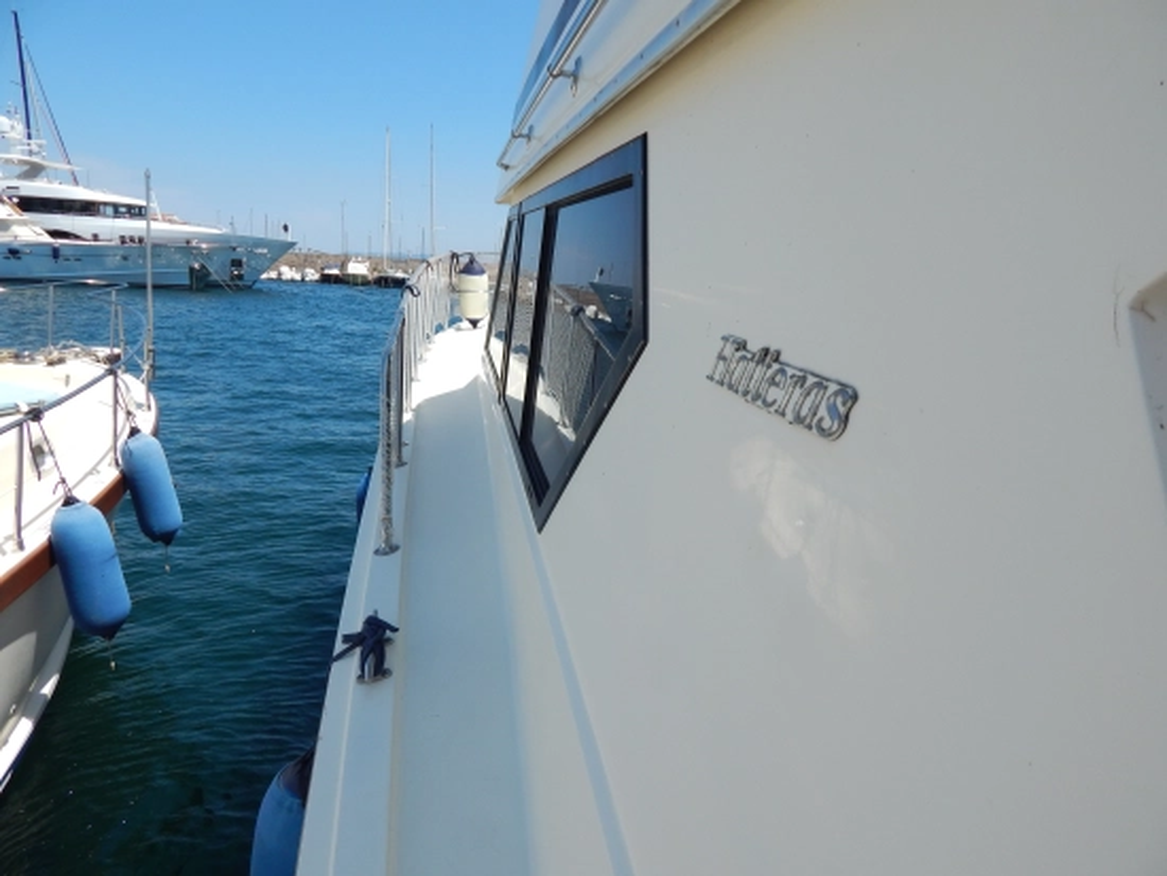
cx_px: 584
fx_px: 776
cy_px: 438
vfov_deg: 58.9
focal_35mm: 23
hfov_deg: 73.9
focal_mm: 4
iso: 125
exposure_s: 1/640
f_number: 6
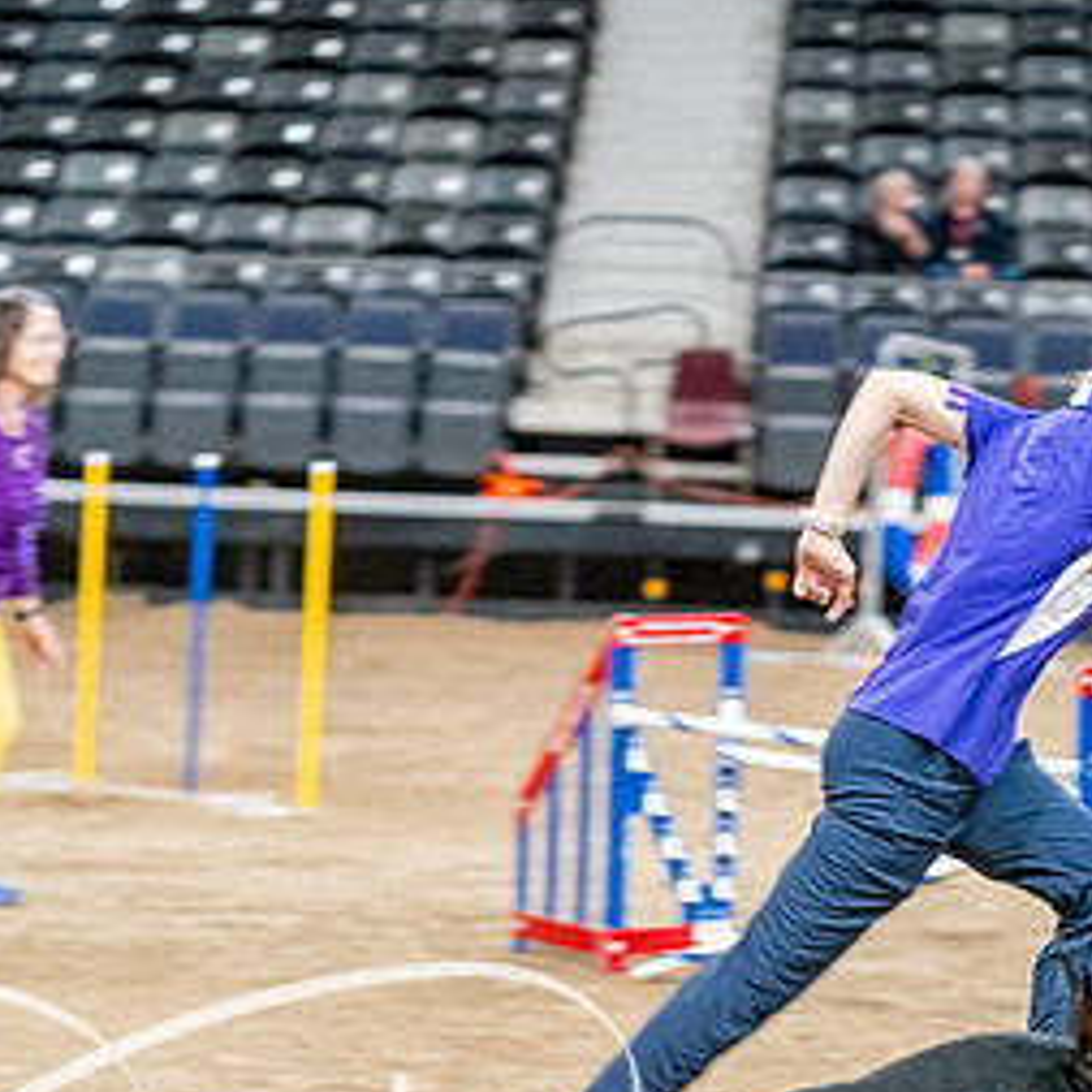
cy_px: 814
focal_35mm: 150
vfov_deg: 11.6
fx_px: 5354
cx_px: 691
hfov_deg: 11.6
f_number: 2.8
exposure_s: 1/250
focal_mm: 77
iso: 8000
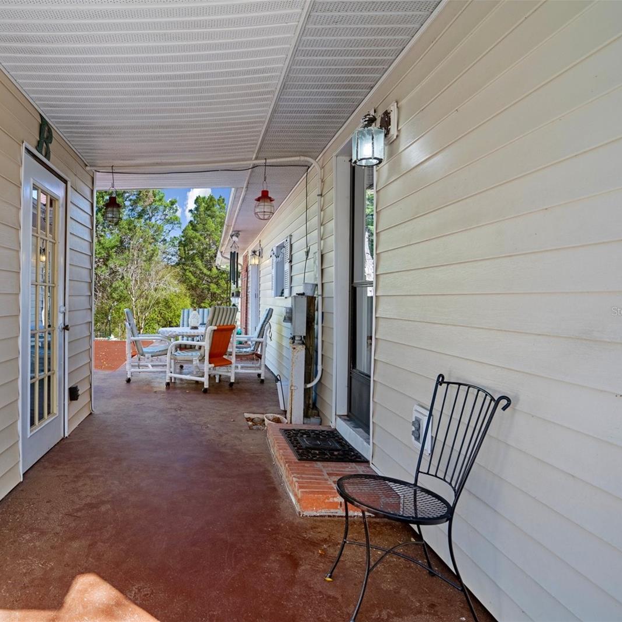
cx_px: 196
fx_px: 468
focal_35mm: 23
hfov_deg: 65.1
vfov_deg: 67.3
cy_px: 311
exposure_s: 1/60
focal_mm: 18
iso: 320
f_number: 9
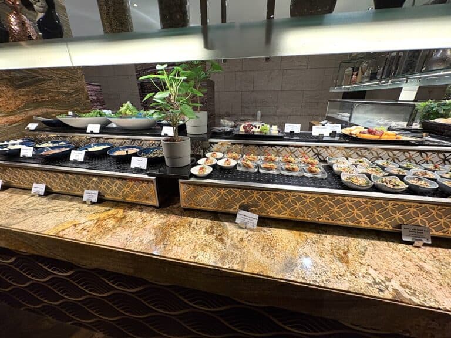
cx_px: 226
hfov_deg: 102.1
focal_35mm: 14
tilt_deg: -22.2
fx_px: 182
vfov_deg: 85.7
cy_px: 169
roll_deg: +1.2
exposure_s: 1/50
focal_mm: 2.22
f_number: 2.2
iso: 250
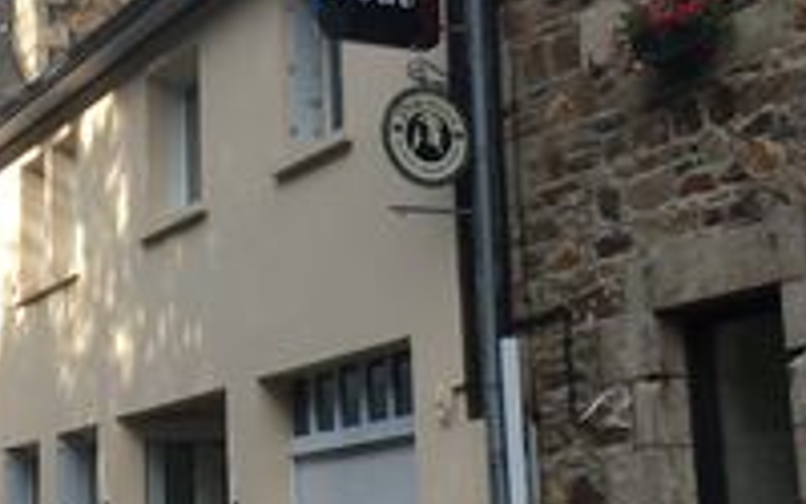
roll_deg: +0.6
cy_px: 81
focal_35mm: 92
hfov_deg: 22.3
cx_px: 197
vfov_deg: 14.1
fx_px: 2021
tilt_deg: +14.5
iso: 25
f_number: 2.2
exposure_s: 1/538
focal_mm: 4.15
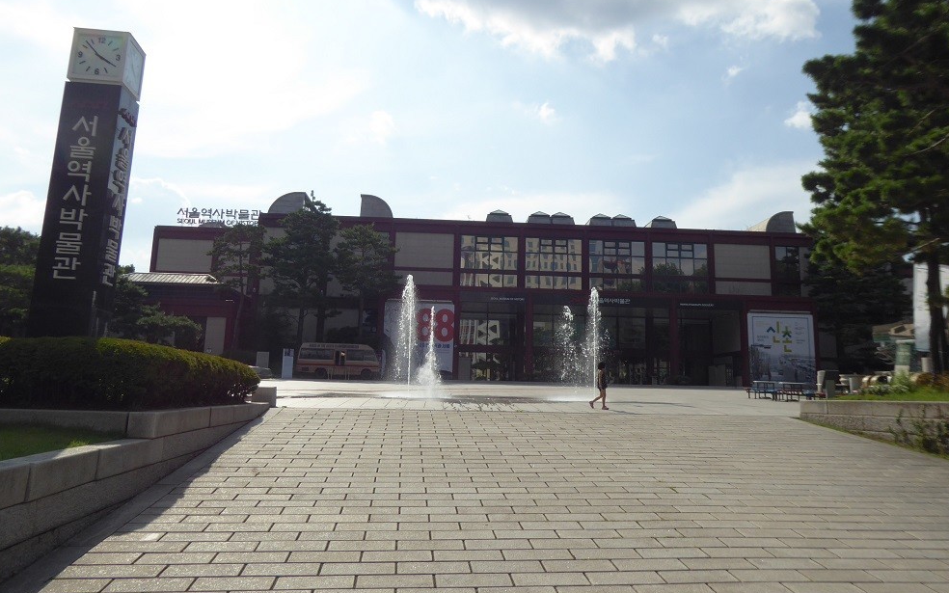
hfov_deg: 66.5
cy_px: 249
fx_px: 724
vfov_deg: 44.4
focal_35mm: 28
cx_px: 481
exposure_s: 1/1600
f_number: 4.5
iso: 100
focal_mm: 4.7
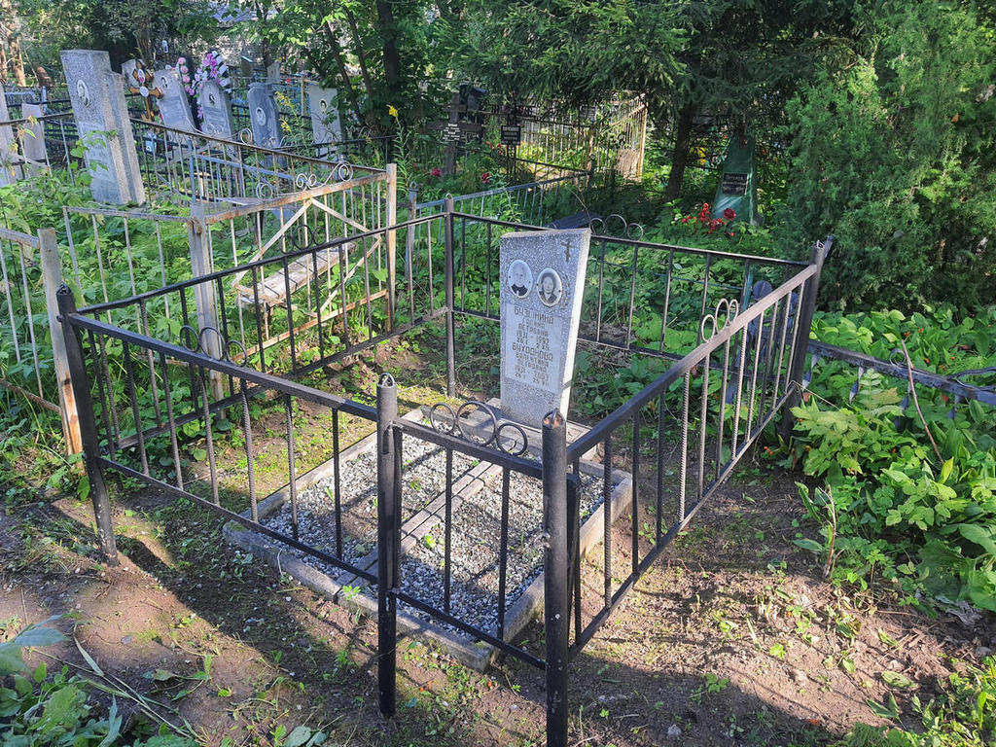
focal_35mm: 26
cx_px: 498
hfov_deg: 67.3
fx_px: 748
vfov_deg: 53.1
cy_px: 374
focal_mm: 4.32
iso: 50
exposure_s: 1/201
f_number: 1.7
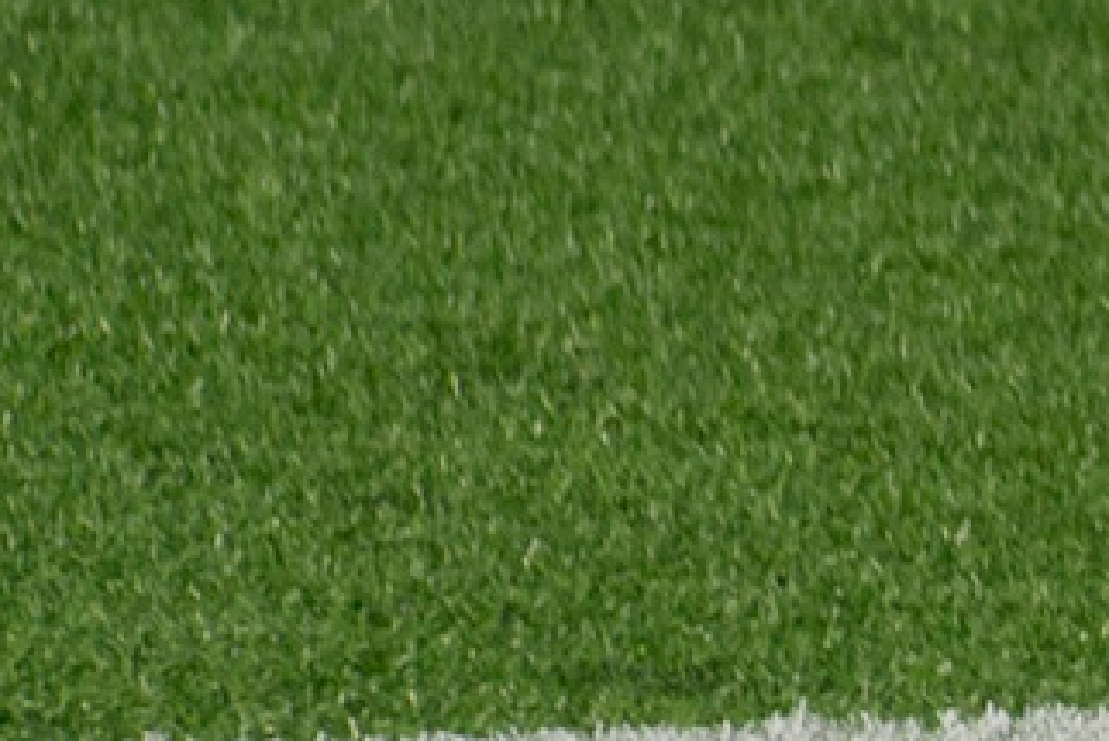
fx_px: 46288
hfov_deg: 1.4
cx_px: 4300
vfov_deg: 0.9
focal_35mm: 1502
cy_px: -405
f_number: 6.3
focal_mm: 175
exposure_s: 1/3200
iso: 640
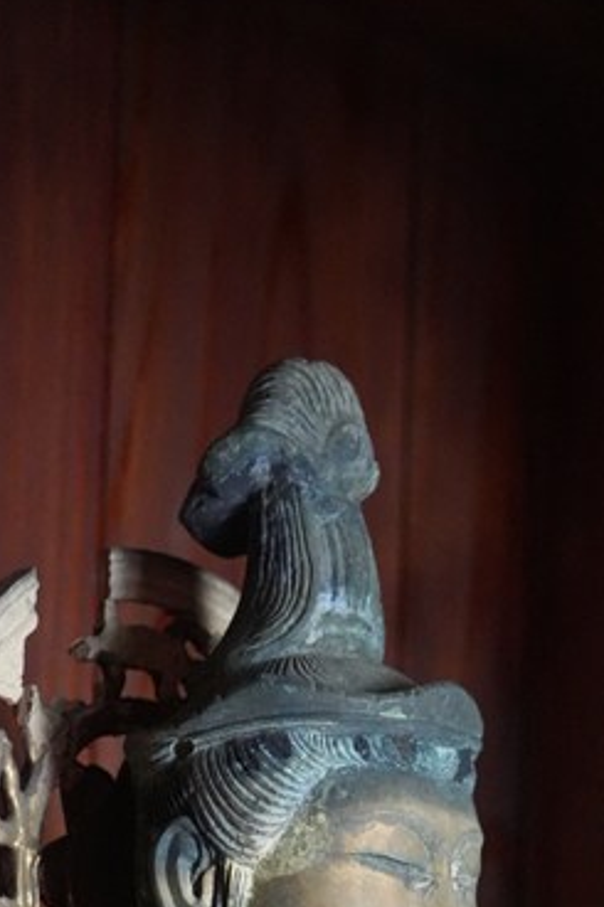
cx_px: 476
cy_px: 1070
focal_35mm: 164
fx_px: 4131
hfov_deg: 8.3
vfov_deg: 12.3
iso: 12800
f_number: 5
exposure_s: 1/60
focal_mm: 59
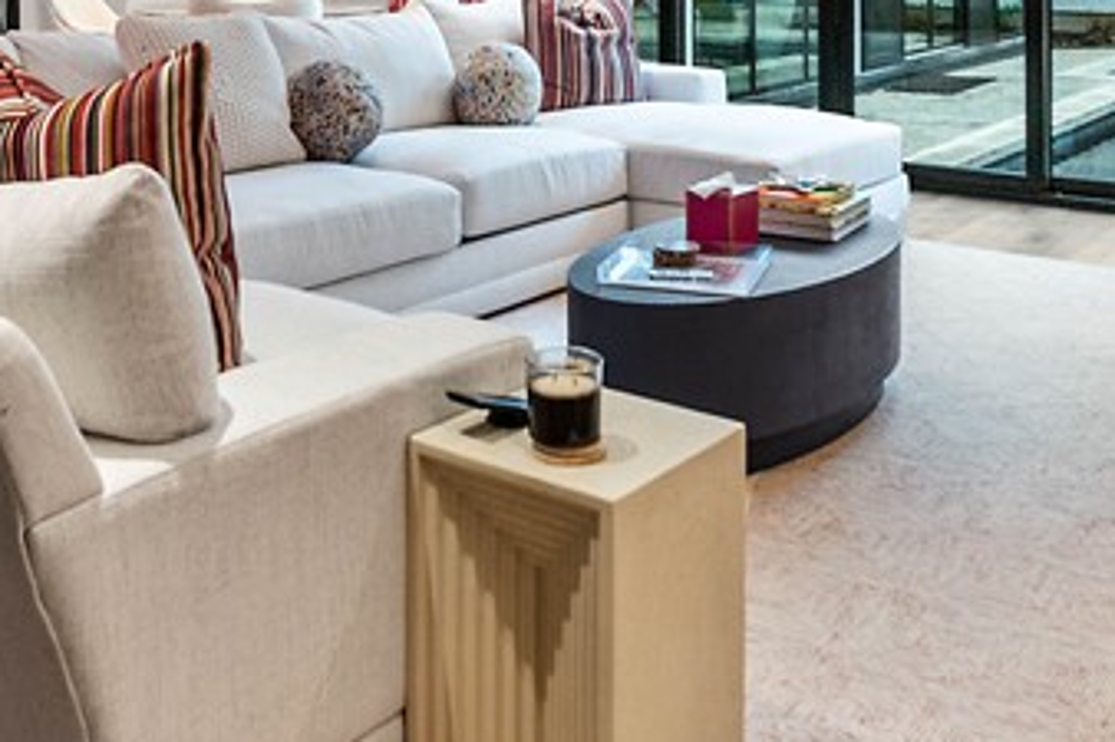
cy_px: -82
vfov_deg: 26.3
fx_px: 1453
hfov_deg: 41.9
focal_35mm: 47
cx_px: 492
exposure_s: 1/4
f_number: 8
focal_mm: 14.6
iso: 800
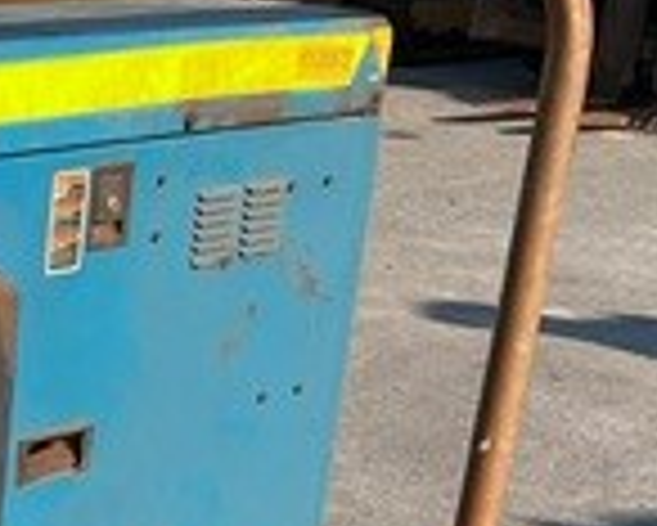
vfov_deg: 11.9
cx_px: -450
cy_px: 809
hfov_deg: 14.1
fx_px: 2413
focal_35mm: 124
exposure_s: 1/1195
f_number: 1.8
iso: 16
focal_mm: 3
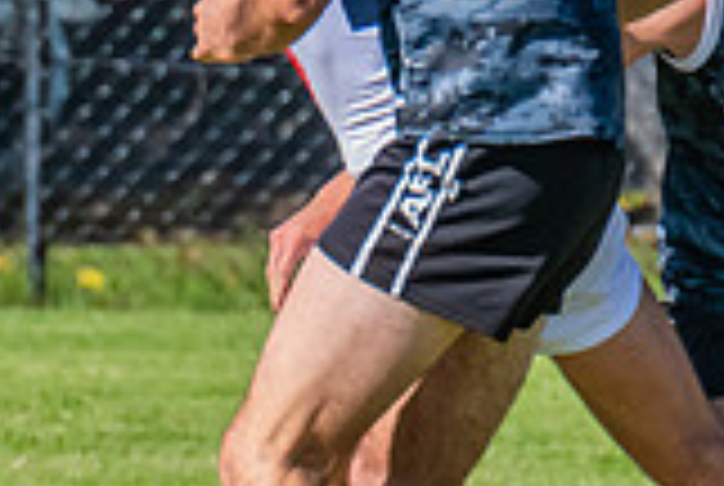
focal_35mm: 3239
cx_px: -706
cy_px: 200
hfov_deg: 0.6
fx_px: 65260
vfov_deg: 0.4
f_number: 11
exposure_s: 1/1600
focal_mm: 600
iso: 1600
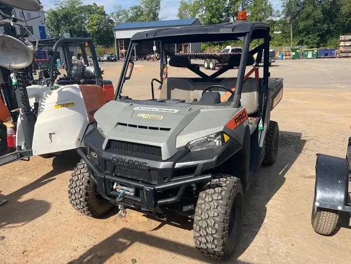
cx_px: 176
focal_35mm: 26
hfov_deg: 67.3
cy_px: 132
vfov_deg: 53.1
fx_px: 264
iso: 50
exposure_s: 1/2358
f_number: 1.6
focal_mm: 5.1
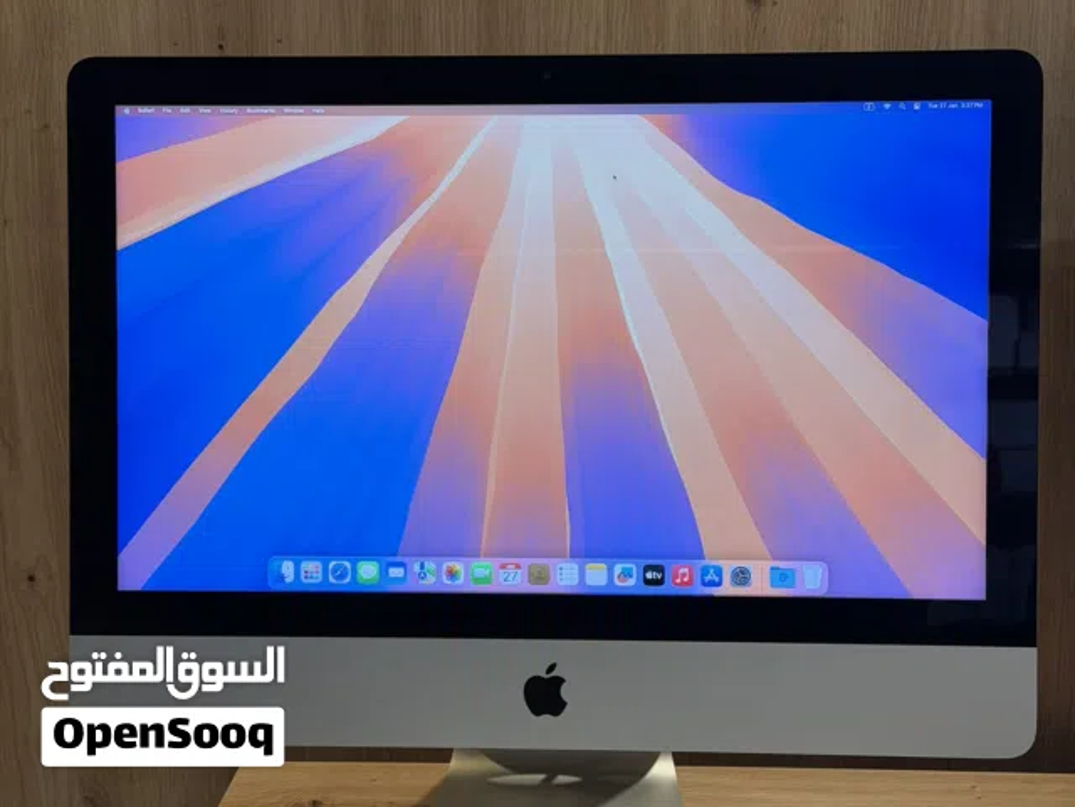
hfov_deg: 39.7
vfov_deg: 30.3
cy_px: 404
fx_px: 1491
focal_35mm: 48
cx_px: 538
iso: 50
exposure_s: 1/100
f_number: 1.78
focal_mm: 6.76
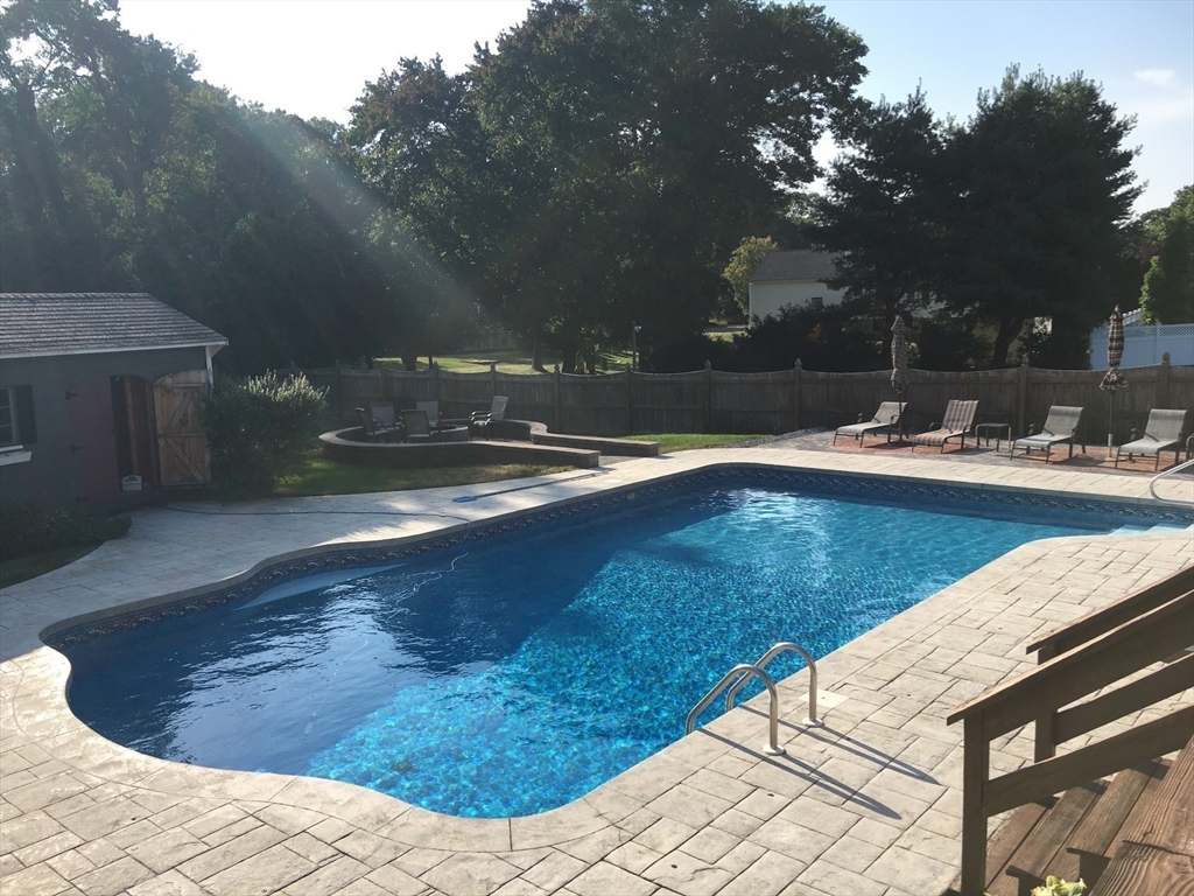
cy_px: 448
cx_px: 597
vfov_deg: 48.2
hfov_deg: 61.7
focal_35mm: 29
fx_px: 1000
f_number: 2.2
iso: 25
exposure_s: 1/1183
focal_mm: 4.15
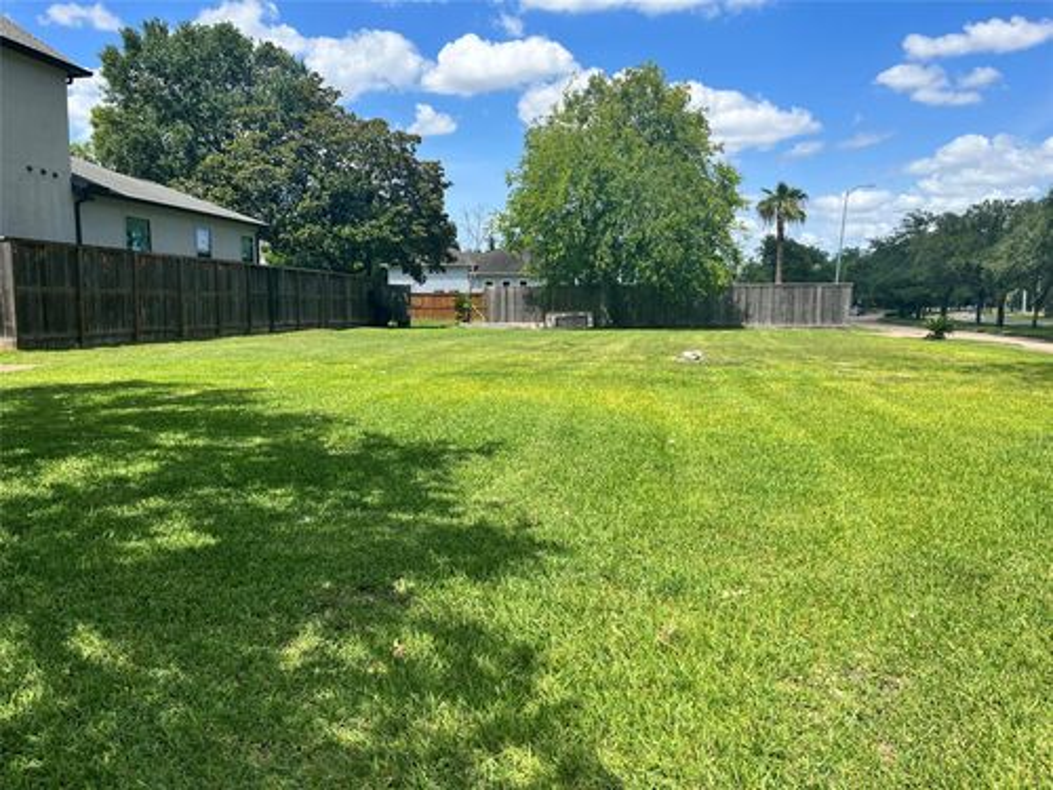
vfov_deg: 53.1
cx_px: 526
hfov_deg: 67.3
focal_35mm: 26
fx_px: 791
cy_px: 395
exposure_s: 1/3215
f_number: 1.6
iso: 50
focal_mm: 5.1
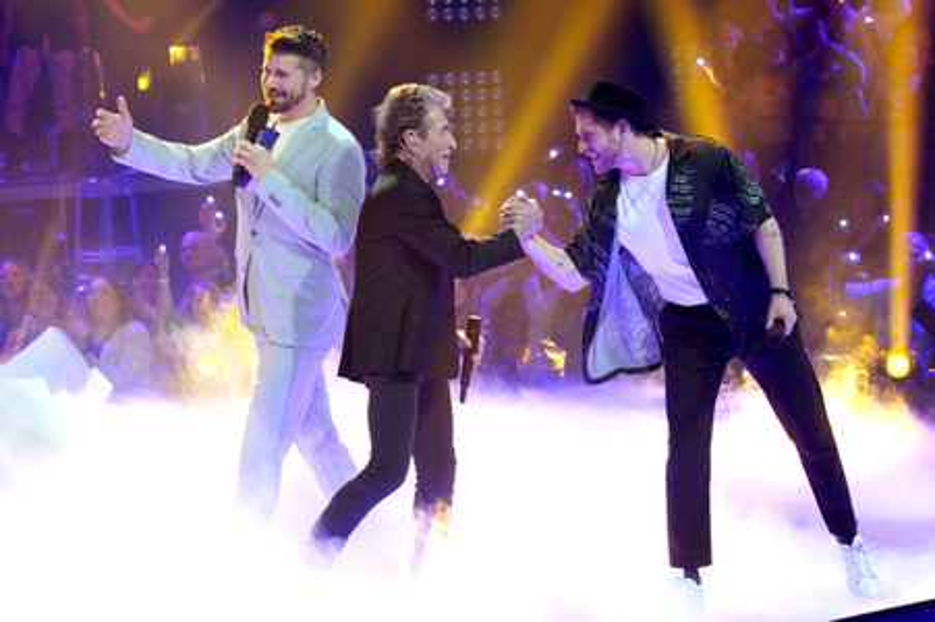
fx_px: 2907
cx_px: 468
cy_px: 311
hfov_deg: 18.3
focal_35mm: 112
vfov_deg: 12.2
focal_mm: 112
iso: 3200
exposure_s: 1/160
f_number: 5
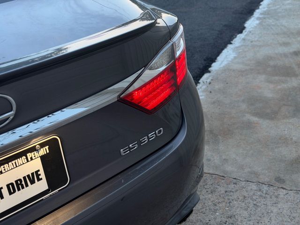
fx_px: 416
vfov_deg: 30.3
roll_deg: +4.1
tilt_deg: -27.5
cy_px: 112
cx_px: 150
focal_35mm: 48
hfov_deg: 39.7
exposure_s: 1/60
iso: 250
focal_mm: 6.76
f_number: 1.78
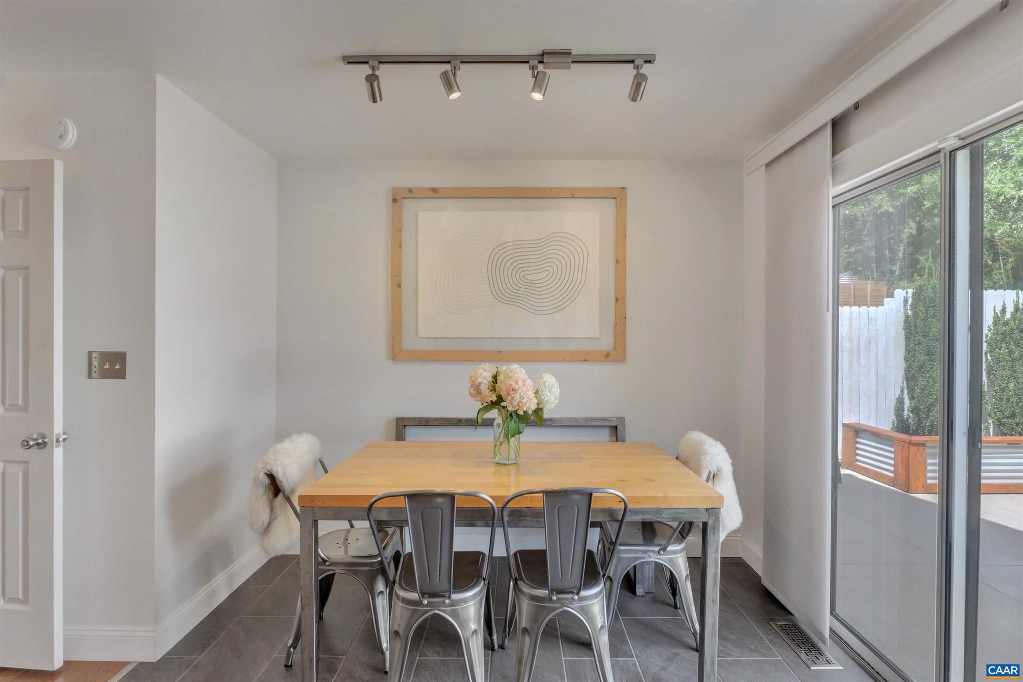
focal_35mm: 18
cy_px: 341
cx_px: 512
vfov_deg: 67.4
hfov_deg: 90.0
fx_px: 511
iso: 200
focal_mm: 12
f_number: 9
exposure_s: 1/30
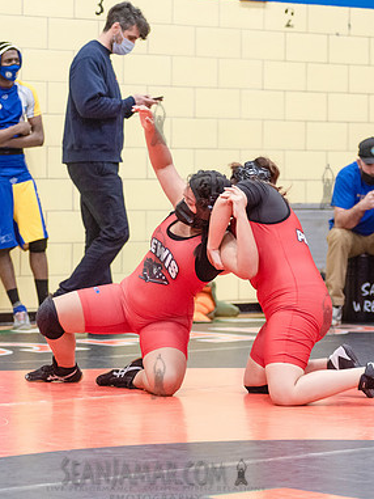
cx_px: 158
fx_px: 2289
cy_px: 250
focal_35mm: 159
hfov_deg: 9.3
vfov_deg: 12.4
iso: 4000
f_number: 3.5
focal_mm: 100
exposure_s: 1/320
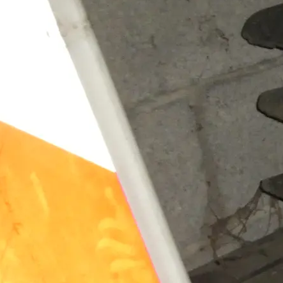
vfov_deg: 18.8
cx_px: 562
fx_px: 851
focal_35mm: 92
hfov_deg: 15.3
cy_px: 191
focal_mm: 4.3
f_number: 3.3
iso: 800
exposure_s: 1/60
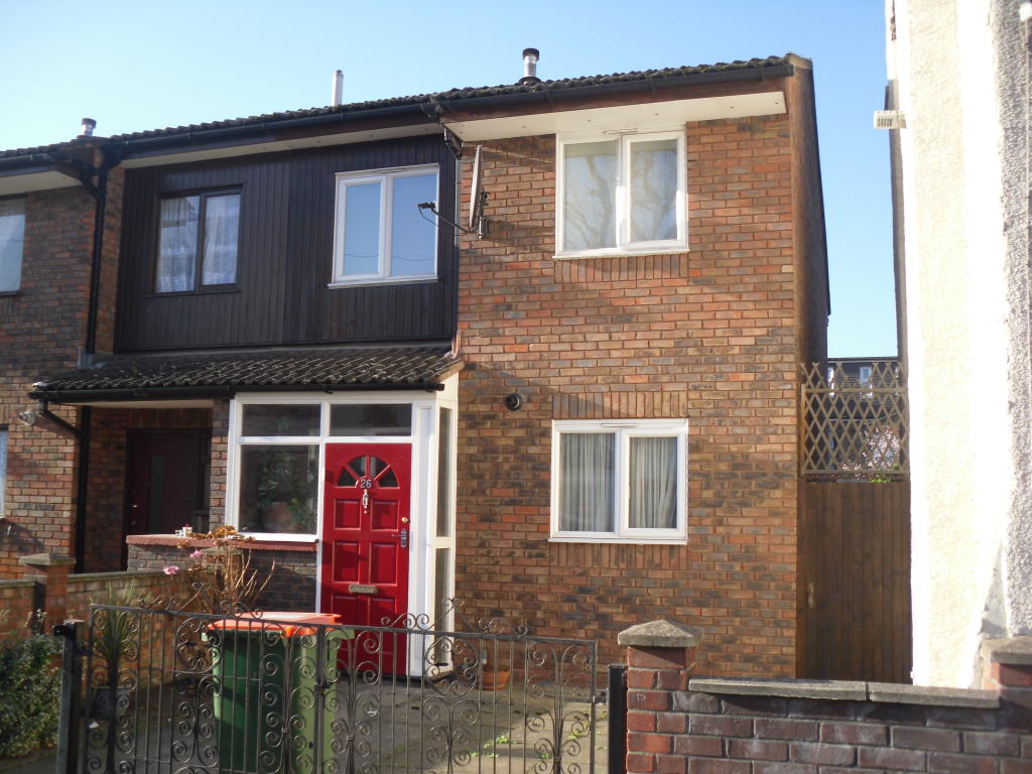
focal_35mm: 35
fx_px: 1043
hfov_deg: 52.6
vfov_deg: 40.7
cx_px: 516
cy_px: 387
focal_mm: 6.3
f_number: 7.6
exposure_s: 1/53
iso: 80
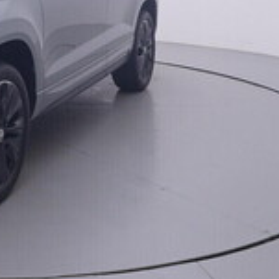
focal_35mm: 70
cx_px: -23
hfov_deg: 23.4
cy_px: -19
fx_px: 634
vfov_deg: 23.4
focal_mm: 15
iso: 200
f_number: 5
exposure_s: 1/80
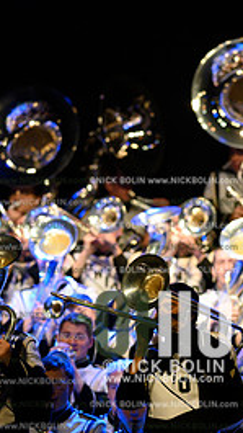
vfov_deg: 4.0
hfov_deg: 2.3
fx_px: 6119
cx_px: 163
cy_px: 337
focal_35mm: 534
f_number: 4
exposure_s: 1/500
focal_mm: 300
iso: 5000
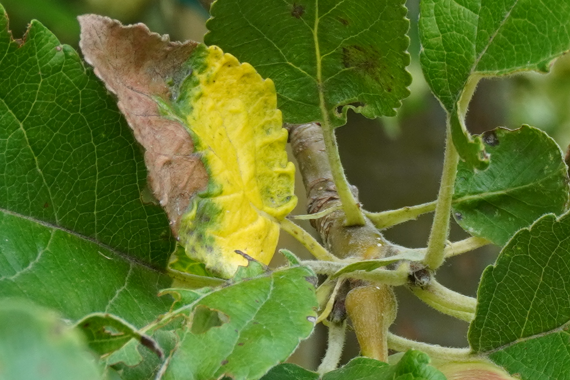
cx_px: 747
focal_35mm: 274
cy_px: 334
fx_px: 4338
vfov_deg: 5.0
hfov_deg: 7.4
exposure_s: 1/80
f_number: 9
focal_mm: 40
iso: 250
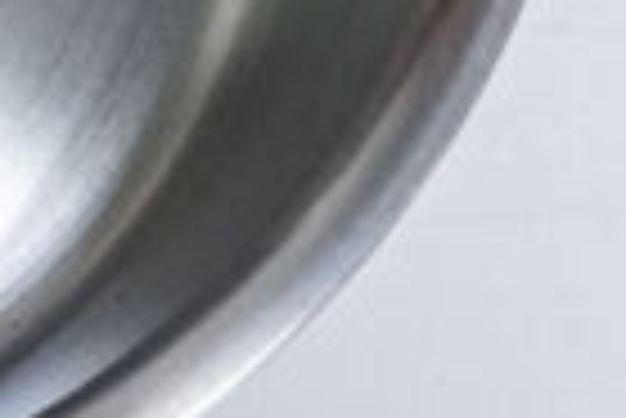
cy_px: -324
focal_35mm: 231
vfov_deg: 5.9
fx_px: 4021
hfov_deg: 8.6
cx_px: -464
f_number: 14
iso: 6400
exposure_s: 1/125
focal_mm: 46
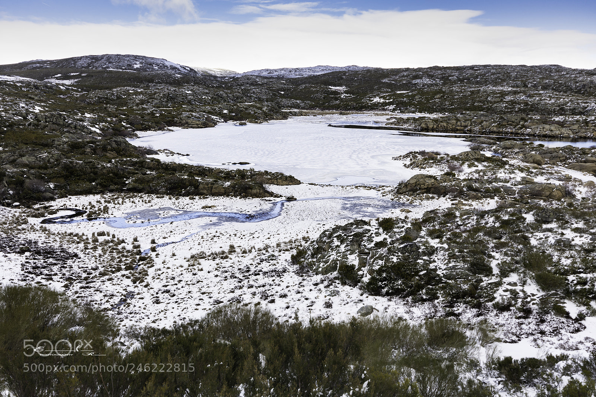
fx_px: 497
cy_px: 198
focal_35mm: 30
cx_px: 298
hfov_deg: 61.9
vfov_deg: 43.6
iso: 250
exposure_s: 1/100
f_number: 9
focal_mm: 20
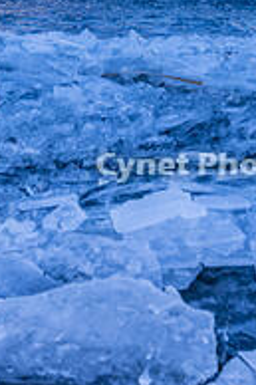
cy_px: -109
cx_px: 6
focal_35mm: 95
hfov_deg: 14.2
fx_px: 1010
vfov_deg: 19.9
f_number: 9
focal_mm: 30.5
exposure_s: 1/10
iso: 64
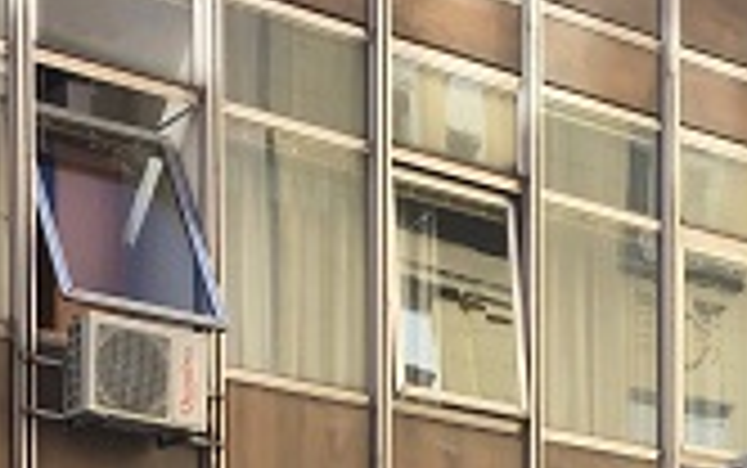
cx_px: 504
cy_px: 958
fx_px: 2261
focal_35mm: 111
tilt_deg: +0.6
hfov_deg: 18.7
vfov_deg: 10.7
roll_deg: +0.2
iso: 25
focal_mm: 4.15
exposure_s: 1/349
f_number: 2.2
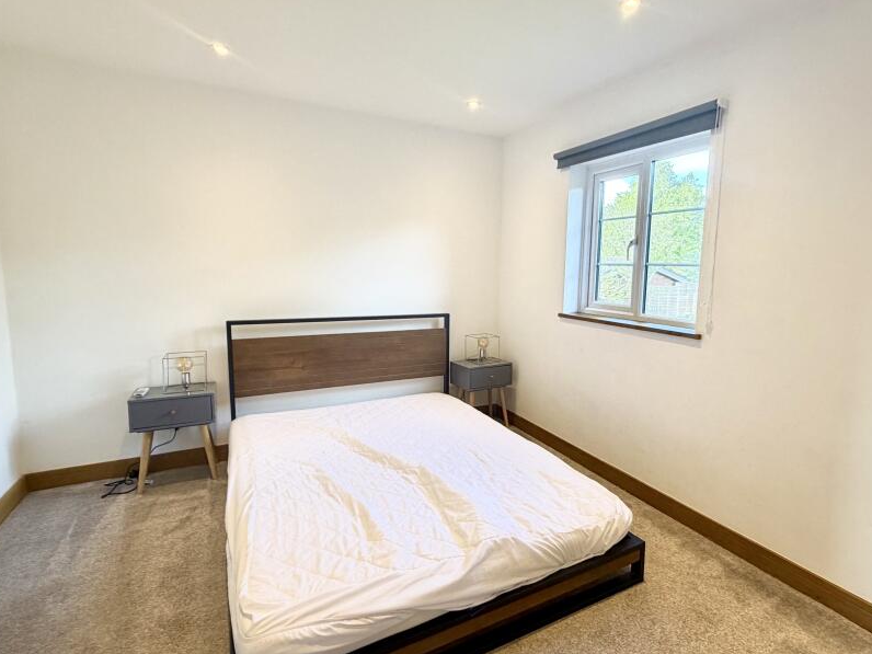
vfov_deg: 71.6
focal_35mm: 18
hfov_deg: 87.3
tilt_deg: -7.3
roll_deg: -1.7
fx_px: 453
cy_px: 322
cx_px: 493
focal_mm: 2.22
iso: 160
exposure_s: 1/100
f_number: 2.2
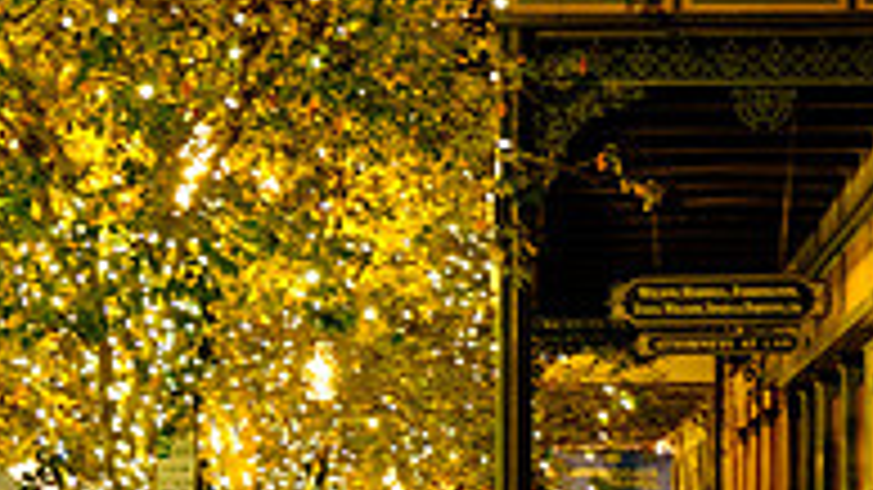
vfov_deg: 8.2
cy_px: 337
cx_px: 342
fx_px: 3425
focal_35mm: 148
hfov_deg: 14.5
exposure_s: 1/30
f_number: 4
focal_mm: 40.7
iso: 1600
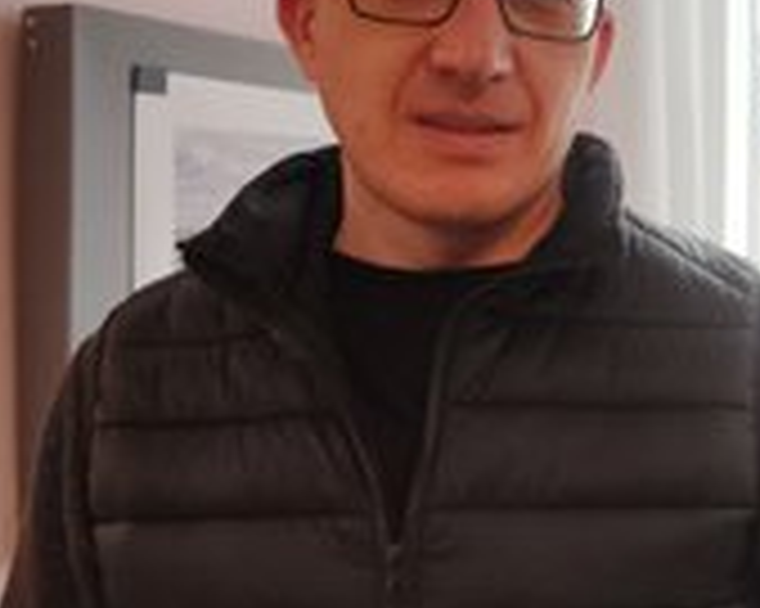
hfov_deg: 30.2
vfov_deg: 25.3
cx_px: 675
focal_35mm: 60
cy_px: 212
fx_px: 1349
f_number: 1.79
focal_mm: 4.74
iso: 175
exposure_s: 1/33
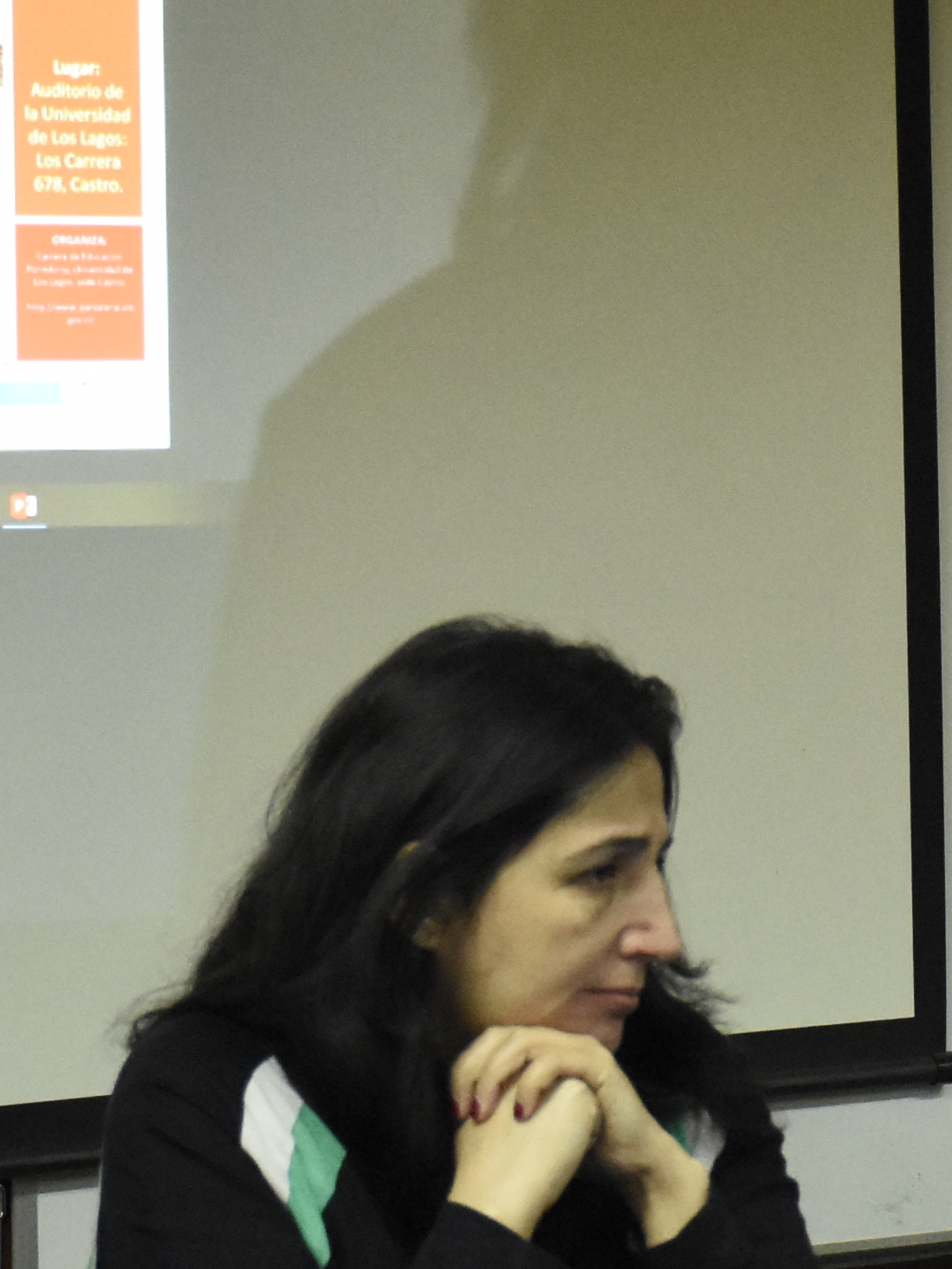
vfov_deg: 11.2
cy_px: 610
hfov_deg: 8.3
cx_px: 1123
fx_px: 6492
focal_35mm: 177
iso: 5000
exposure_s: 1/160
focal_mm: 40
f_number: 5.6
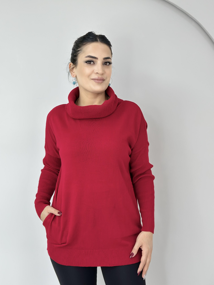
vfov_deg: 39.7
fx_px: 396
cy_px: 142
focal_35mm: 48
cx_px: 107
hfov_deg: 30.3
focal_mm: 6.86
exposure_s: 1/100
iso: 100
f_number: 1.78
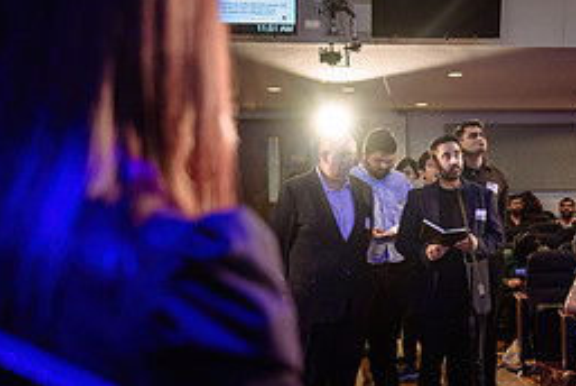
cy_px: 289
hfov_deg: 26.7
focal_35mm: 74
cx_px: 471
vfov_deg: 18.4
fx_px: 1185
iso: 1600
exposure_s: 1/80
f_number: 2.8
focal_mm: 30
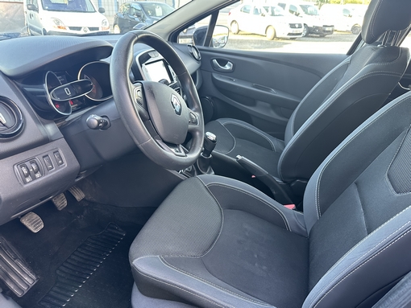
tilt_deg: -27.4
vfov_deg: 56.9
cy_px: 154
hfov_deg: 71.6
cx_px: 206
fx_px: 285
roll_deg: -2.7
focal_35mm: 24
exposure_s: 1/102
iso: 250
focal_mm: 6.86
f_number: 1.78
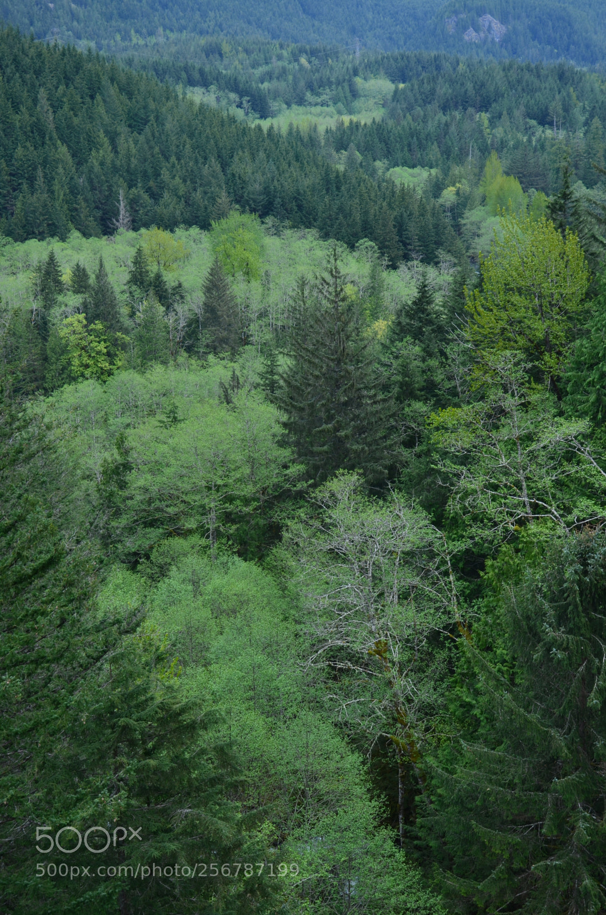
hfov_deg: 25.6
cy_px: 458
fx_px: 1331
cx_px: 303
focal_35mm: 52
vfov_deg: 37.9
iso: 200
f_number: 6.3
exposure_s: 1/160
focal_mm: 35
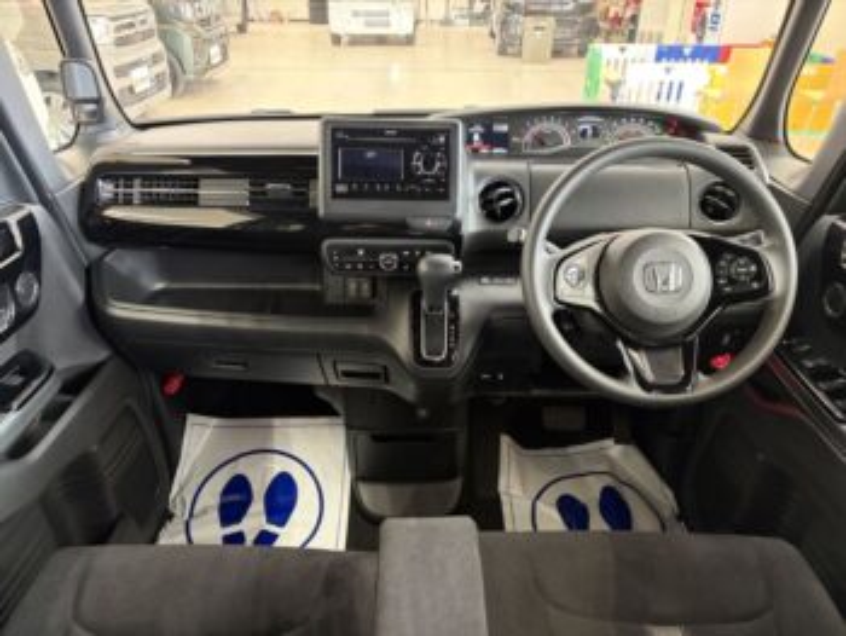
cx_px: 423
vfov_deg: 53.1
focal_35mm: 26
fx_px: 636
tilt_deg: -29.0
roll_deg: -0.4
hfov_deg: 67.3
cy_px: 318
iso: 640
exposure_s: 1/38
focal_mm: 5.96
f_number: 1.6
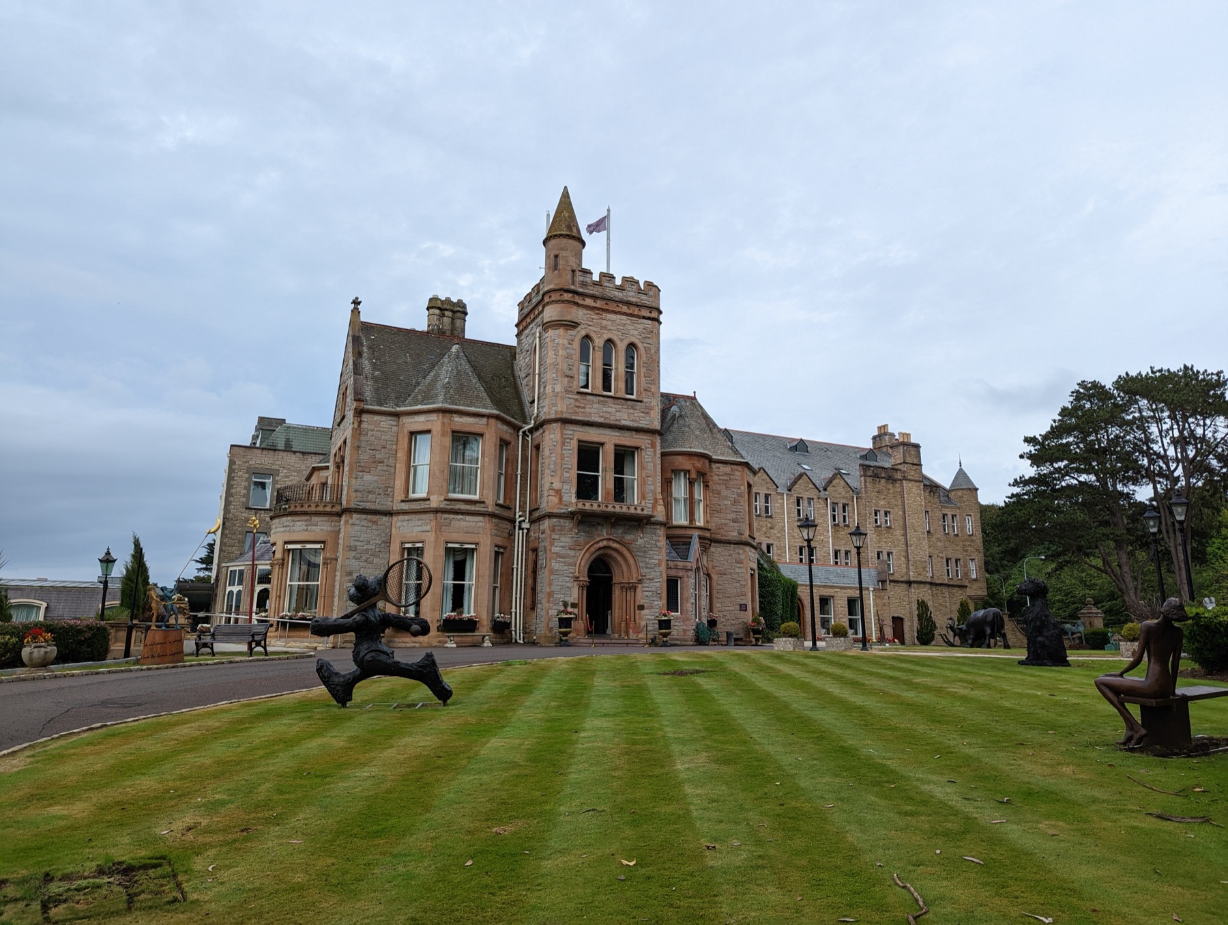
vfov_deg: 56.9
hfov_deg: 71.5
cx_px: 614
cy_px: 462
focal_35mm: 24
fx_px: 853
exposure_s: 1/2096
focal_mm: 6.81
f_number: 1.85
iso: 59
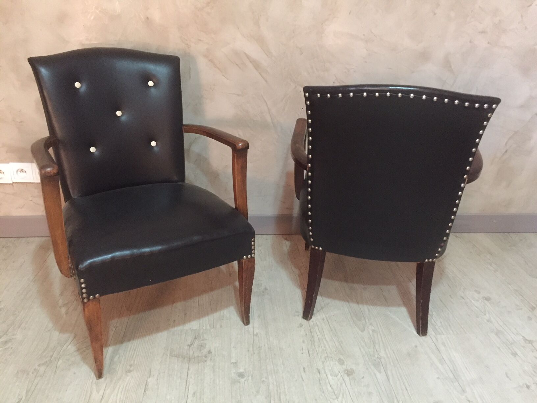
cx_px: 268
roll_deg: -2.3
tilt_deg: -21.7
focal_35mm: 29
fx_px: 450
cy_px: 202
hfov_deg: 61.7
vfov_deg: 48.2
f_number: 2.2
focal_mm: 4.15
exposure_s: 1/17
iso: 640
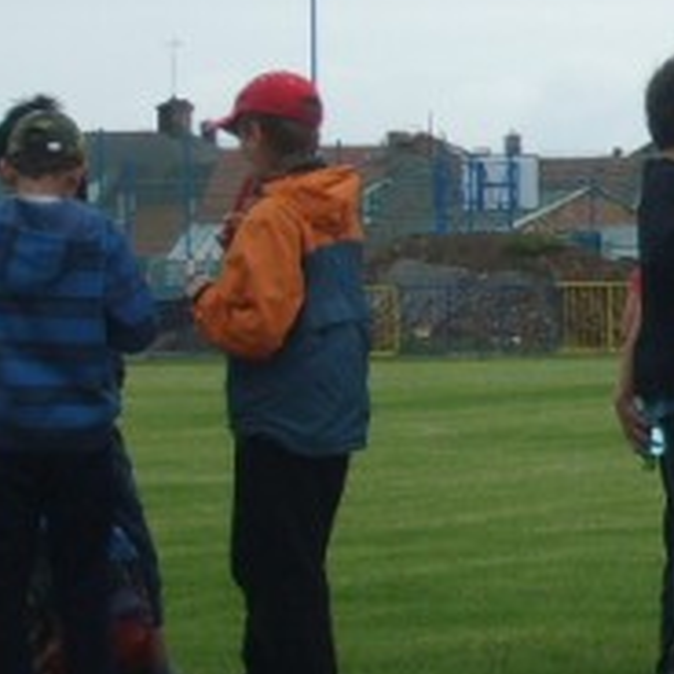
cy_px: 220
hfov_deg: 7.3
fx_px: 5155
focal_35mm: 234
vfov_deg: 7.5
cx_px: 1190
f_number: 3.6
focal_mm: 10.3
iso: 50
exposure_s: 1/500
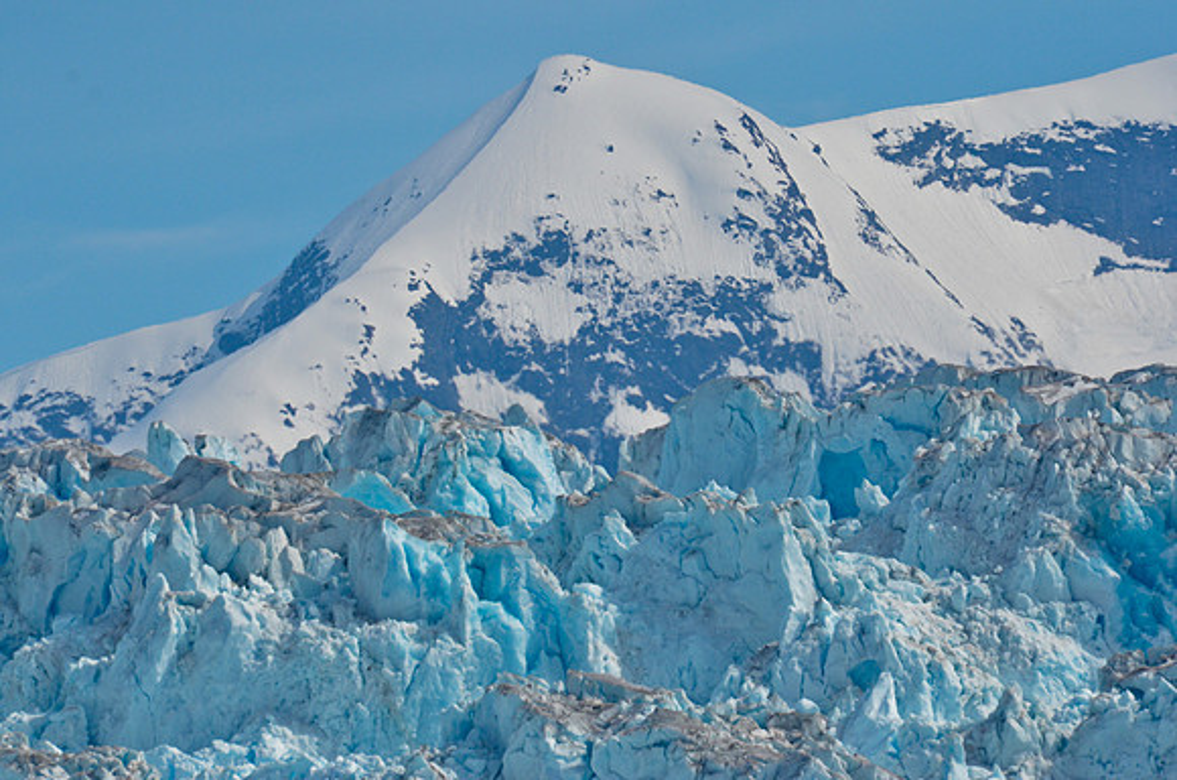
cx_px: 588
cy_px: 390
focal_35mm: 600
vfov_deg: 2.3
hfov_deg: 3.4
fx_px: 19574
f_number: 10
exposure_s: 1/2500
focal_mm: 400
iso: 800
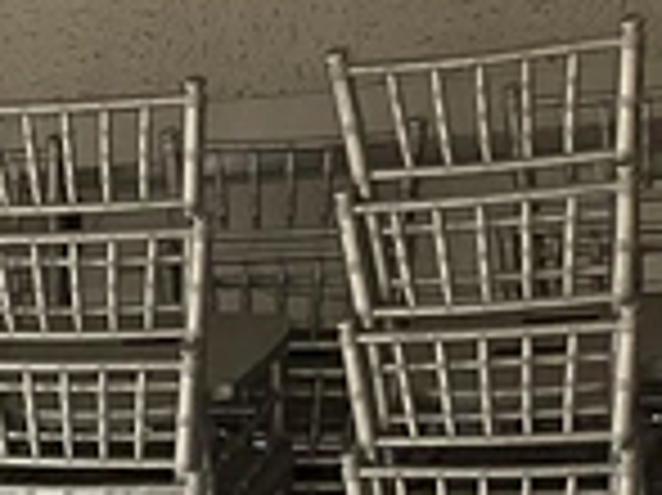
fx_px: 2828
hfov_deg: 11.0
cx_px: -1000
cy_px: 911
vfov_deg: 9.5
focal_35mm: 148
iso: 25
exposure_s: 1/534
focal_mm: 3
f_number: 1.8
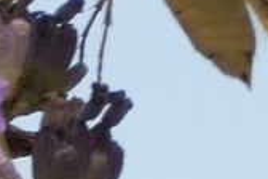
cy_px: 62
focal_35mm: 555
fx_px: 4131
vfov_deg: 2.5
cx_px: 285
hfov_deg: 3.7
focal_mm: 18.8
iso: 80
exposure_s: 1/80
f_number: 4.9
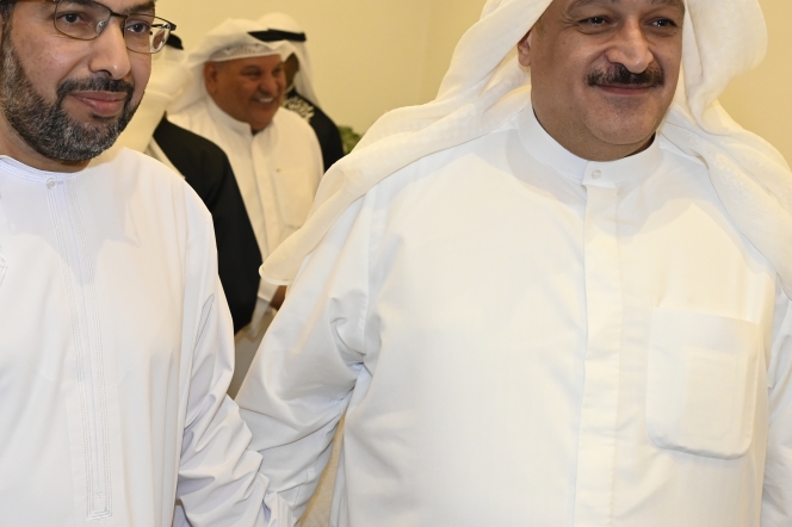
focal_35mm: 56
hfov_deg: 35.5
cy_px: 194
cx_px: 322
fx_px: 1231
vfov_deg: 24.1
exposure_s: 1/200
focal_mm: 31
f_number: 4
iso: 2500
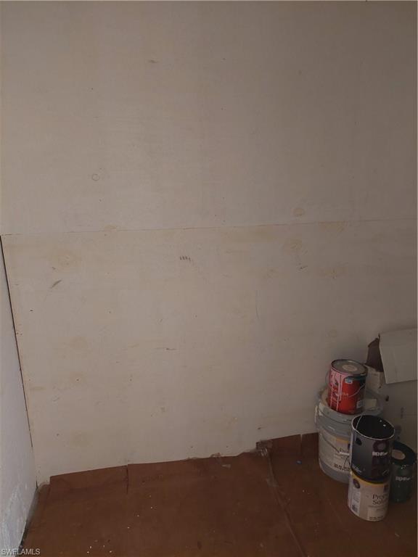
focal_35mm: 24
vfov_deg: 71.6
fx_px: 386
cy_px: 278
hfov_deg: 56.8
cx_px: 209
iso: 400
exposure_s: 1/60
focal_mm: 5.23
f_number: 1.8
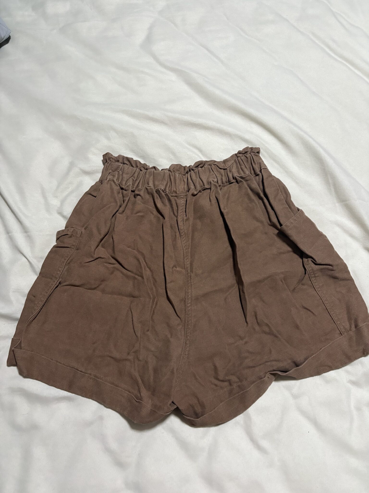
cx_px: 184
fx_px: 370
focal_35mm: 26
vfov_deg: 67.3
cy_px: 246
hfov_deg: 53.1
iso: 500
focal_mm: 5.96
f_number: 1.6
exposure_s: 1/60
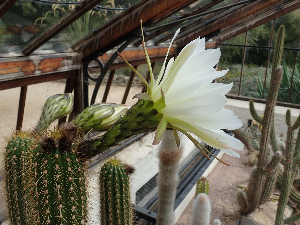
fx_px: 260
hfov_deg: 60.0
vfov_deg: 46.8
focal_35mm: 30
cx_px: 150
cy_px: 112
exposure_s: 1/320
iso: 100
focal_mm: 5.5
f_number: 3.2
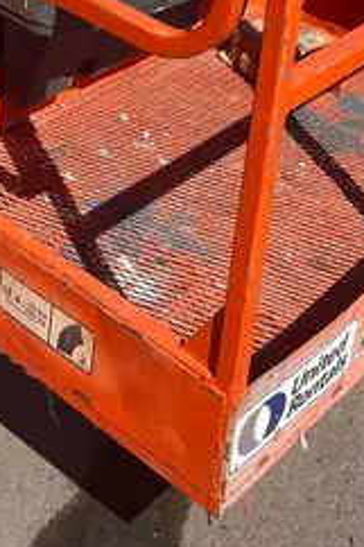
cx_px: 34
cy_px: -261
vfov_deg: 21.1
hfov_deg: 16.4
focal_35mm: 82
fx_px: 1245
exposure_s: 1/4651
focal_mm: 5.1
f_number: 1.6
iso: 50
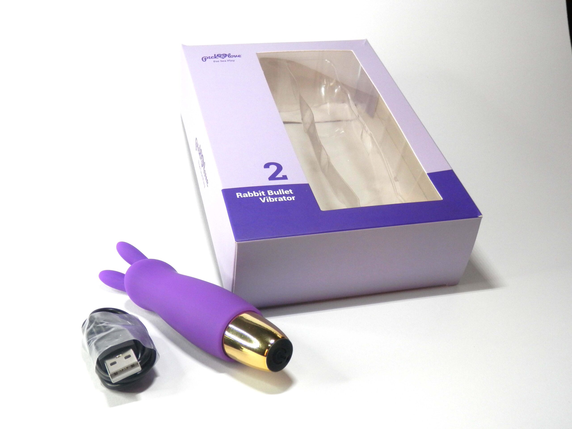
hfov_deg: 46.8
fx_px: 661
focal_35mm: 40
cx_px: 286
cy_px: 214
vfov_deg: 36.0
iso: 125
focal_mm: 7.3
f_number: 3.7
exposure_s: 1/80
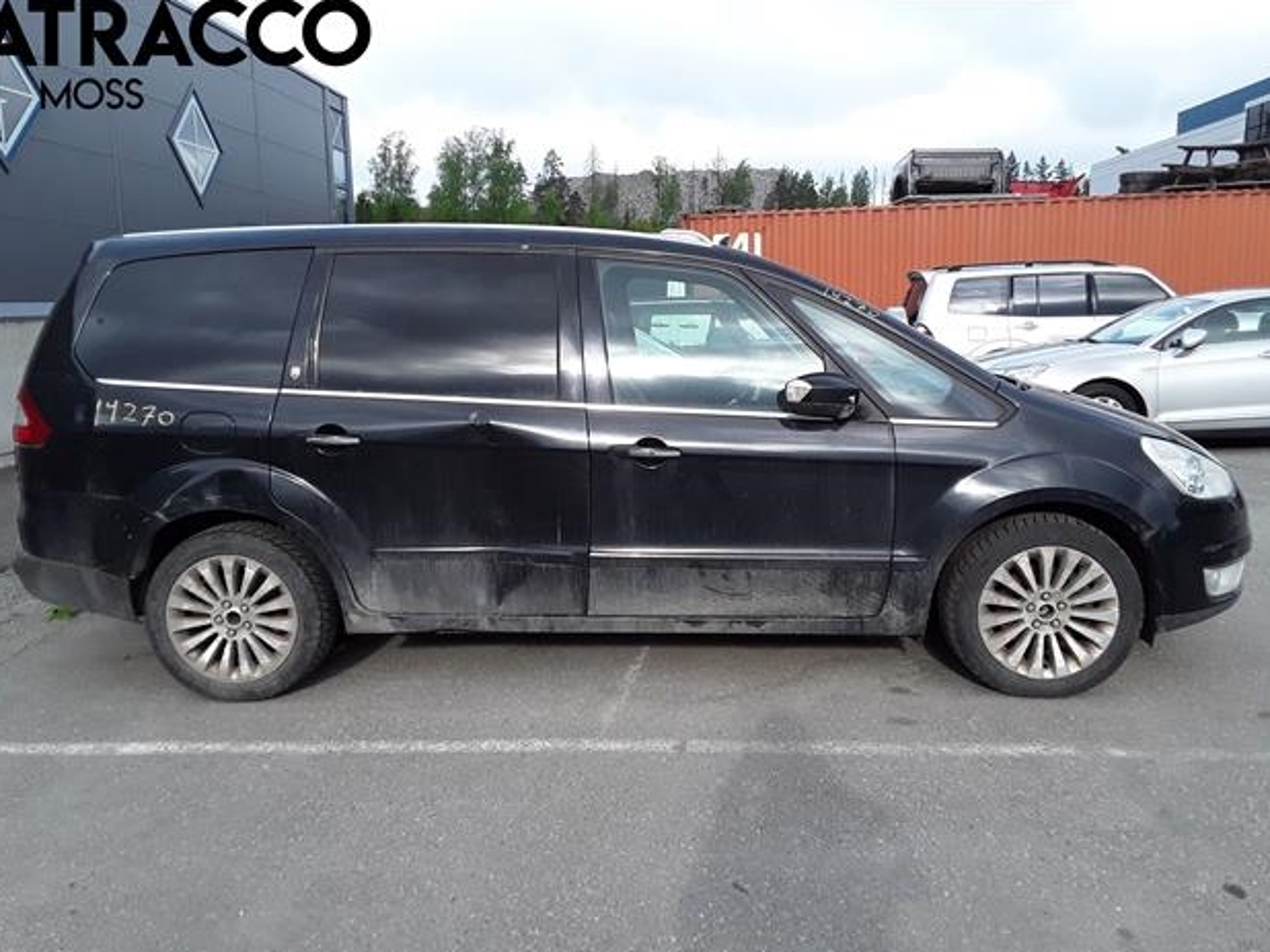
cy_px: 489
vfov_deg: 48.2
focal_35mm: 29
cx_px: 633
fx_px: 1064
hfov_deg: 61.7
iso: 40
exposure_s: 1/491
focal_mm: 2.91
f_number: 1.9
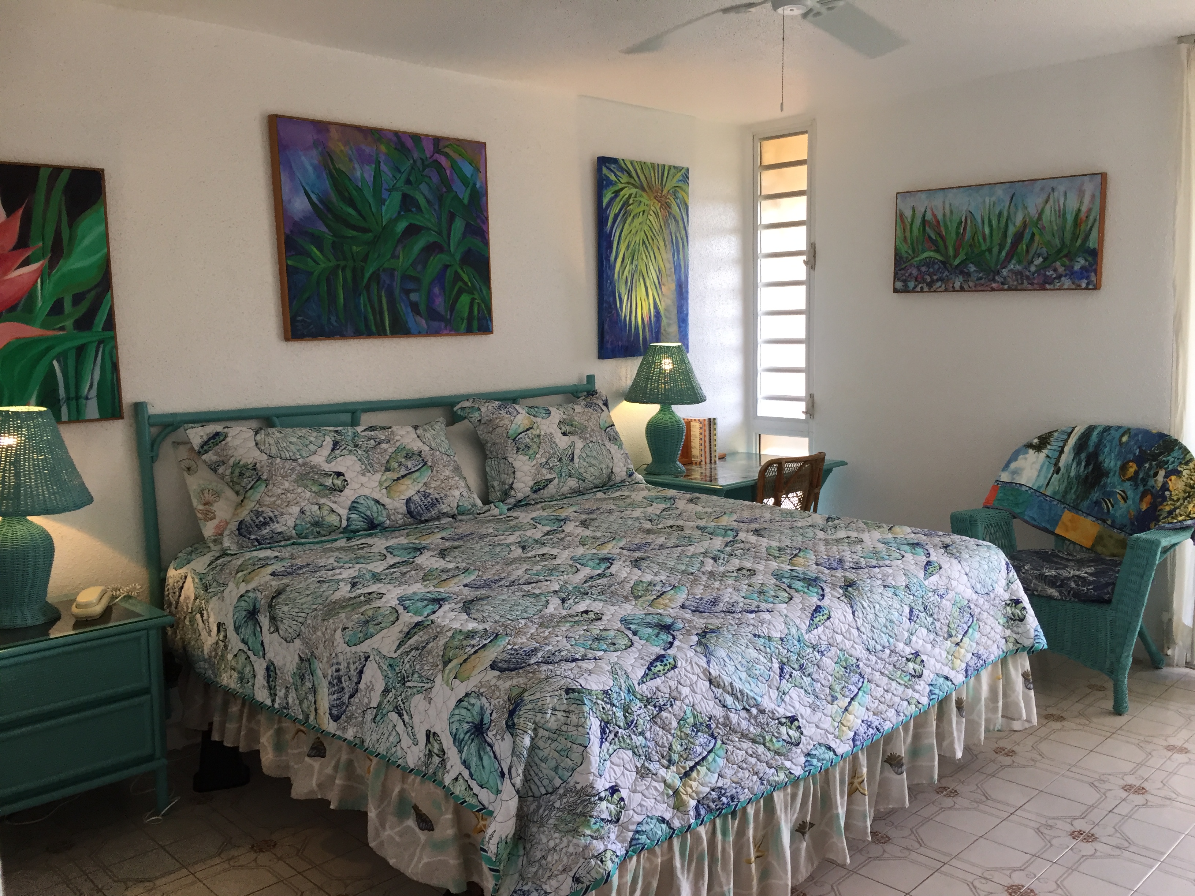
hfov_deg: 61.7
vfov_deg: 48.2
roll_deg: -0.5
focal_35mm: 29
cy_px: 448
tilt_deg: -6.6
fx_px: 1001
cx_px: 598
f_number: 2.2
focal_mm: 4.15
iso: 50
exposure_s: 1/33
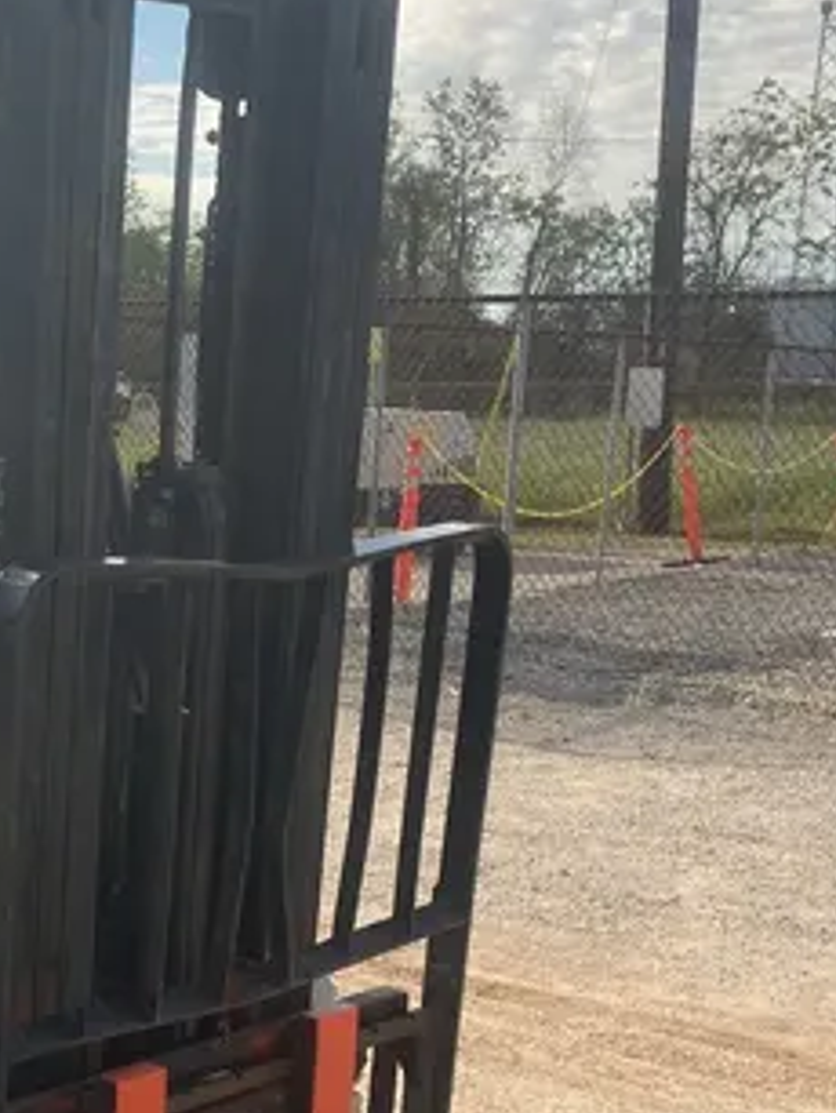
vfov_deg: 28.1
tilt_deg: -12.5
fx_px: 2154
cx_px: 84
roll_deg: -1.4
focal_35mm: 67
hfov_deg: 21.5
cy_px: 944
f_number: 1.8
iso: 32
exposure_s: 1/1350
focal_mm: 3.99
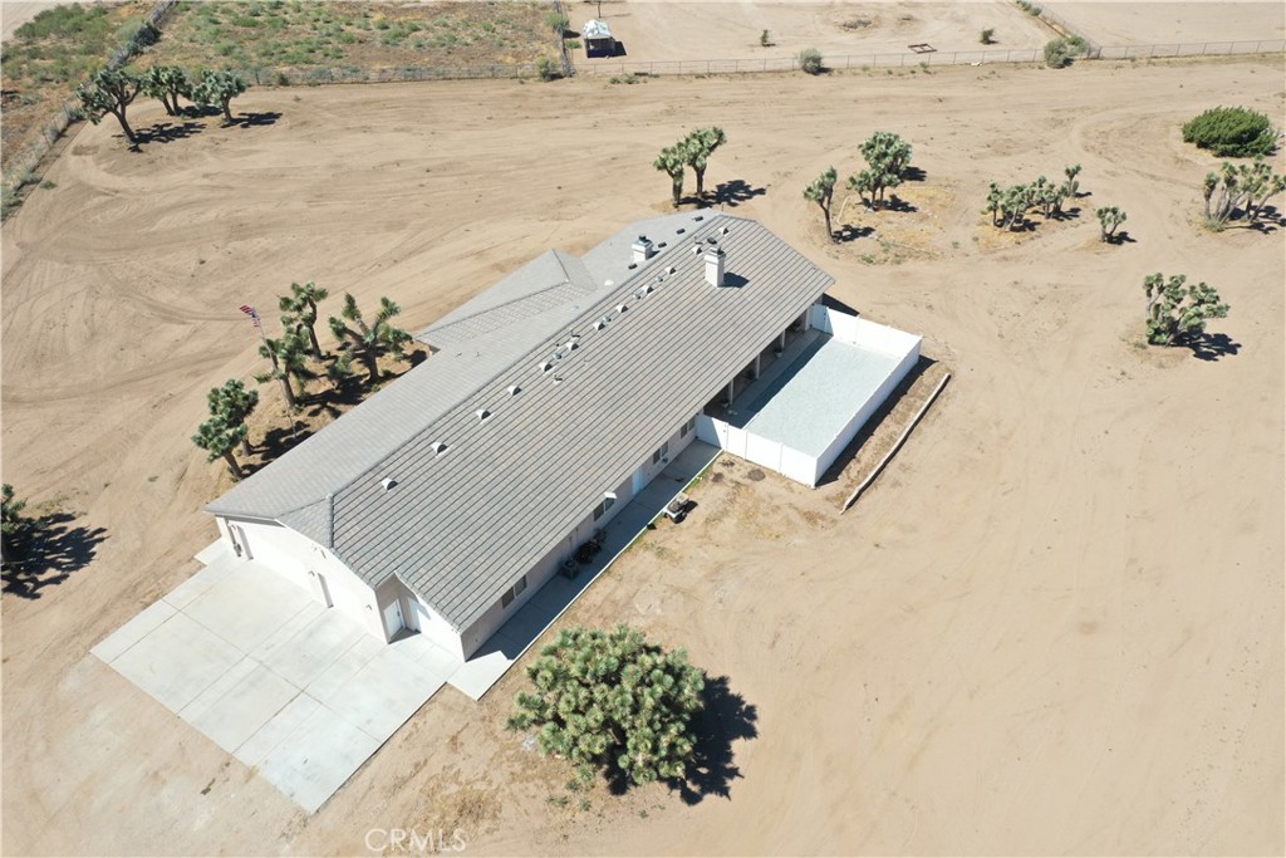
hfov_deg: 65.5
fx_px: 1000
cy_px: 429
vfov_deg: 46.4
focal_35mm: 28
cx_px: 643
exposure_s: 1/400
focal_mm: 10.26
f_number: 5.6
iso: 100
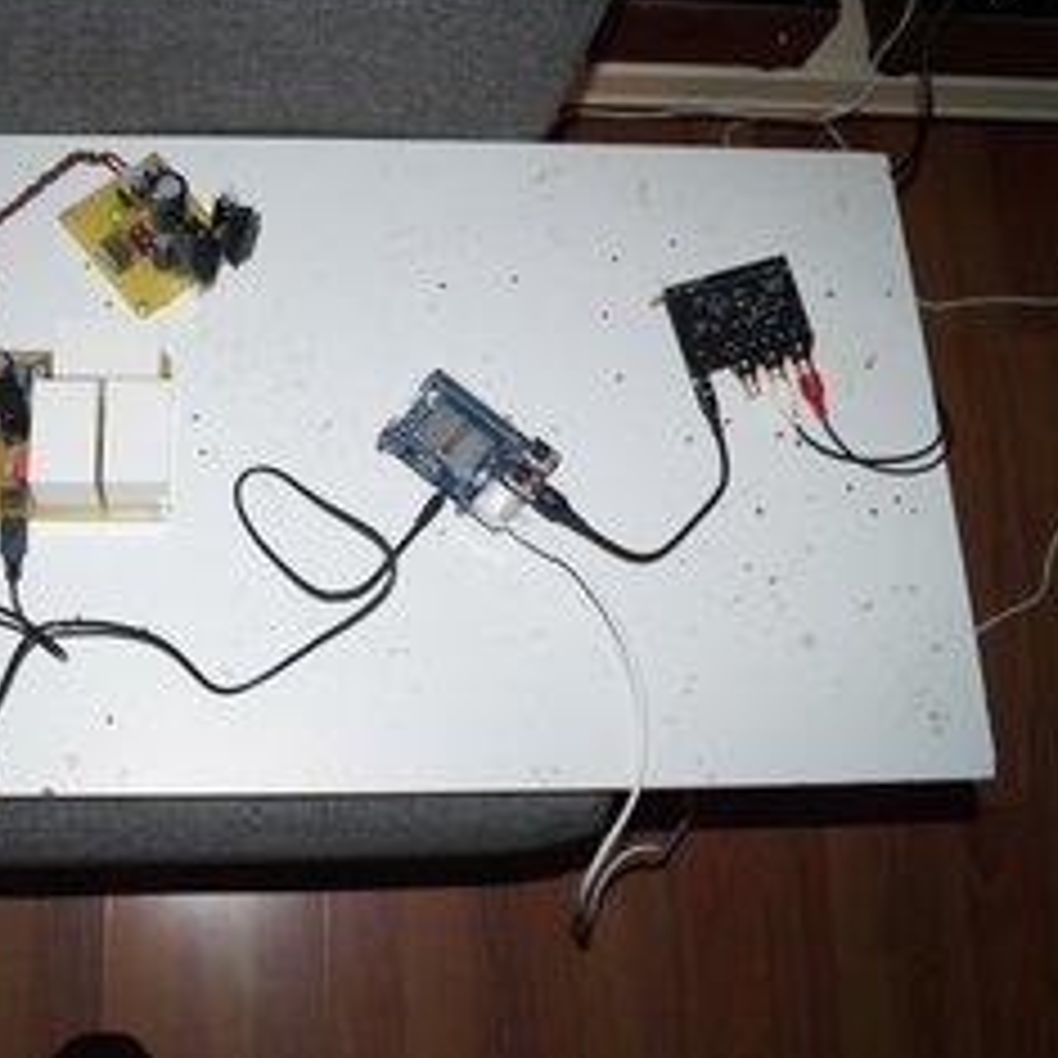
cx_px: 266
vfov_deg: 42.8
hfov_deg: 41.6
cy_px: 464
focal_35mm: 39
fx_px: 1349
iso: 400
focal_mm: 18
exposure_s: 1/125
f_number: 3.5
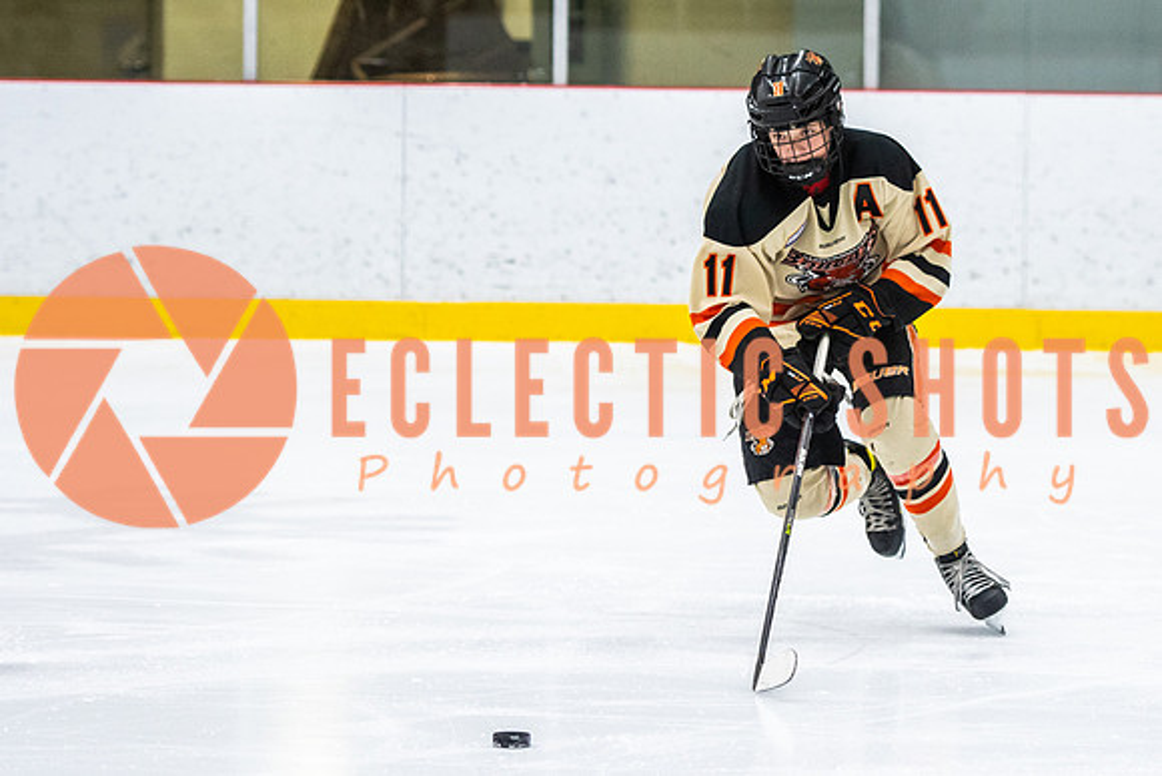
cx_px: 741
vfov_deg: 6.9
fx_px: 6428
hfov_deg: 10.3
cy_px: 274
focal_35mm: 199
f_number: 2.8
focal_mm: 102
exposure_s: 1/640
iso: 1400
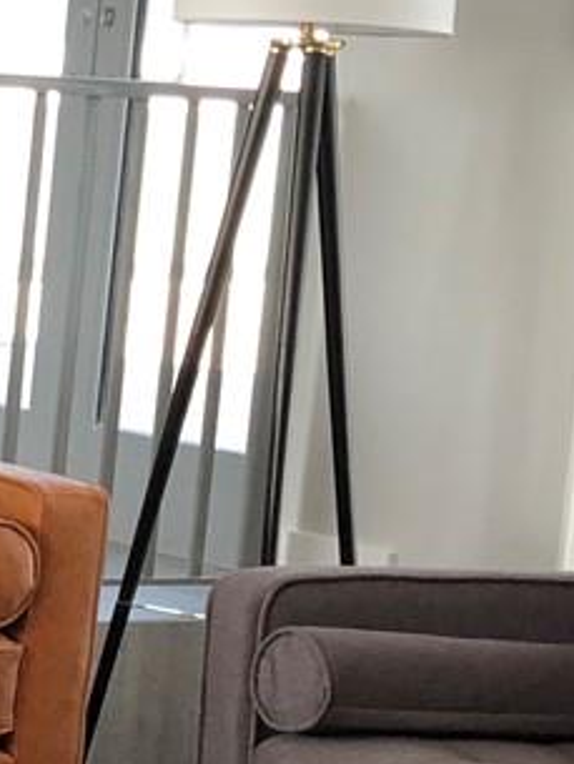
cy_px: 674
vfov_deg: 13.3
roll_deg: -3.7
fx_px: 3248
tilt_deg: -11.0
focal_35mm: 147
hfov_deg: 9.5
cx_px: -504
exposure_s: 1/30
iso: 25
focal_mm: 4
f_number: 1.8
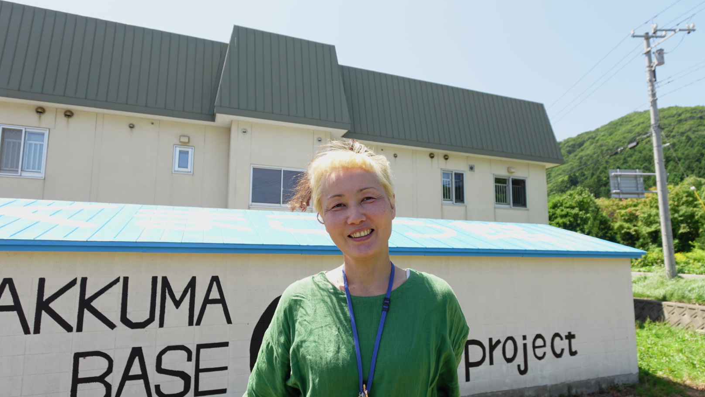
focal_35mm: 21
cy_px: 213
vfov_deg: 53.6
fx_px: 393
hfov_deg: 83.8
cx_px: 353
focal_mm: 7.6
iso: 125
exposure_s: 1/640
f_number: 3.2
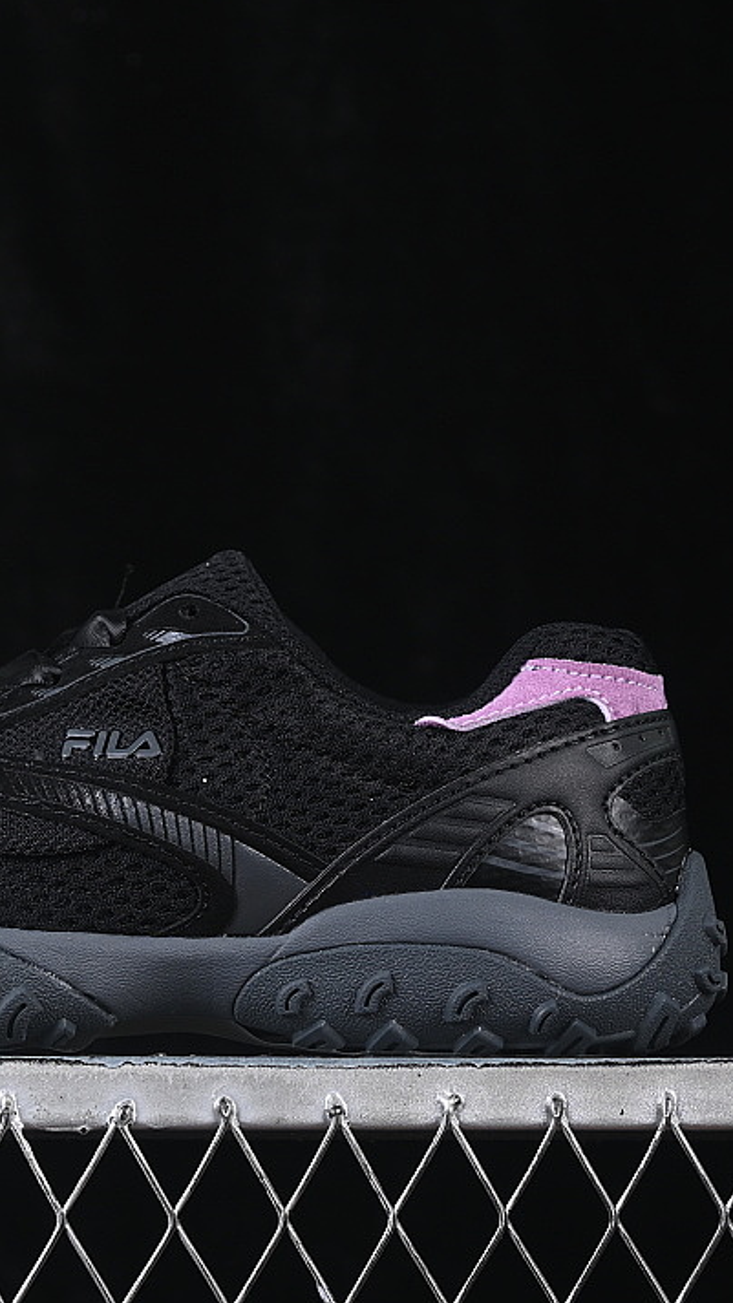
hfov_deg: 10.1
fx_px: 4112
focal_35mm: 119
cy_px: 647
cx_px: 108
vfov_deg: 18.0
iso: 160
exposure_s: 1/60
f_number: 6.3
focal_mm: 50
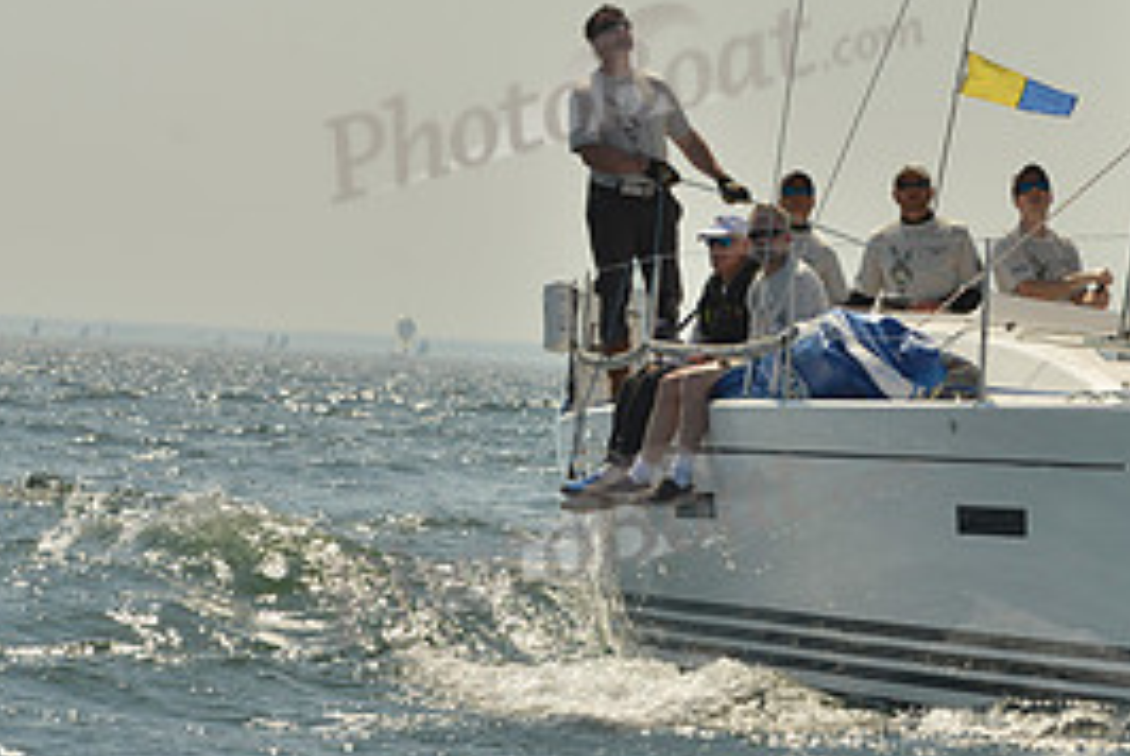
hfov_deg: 7.2
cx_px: 1147
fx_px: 8893
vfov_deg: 4.9
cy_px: 253
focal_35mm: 283
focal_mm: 130
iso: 200
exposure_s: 1/1250
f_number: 9
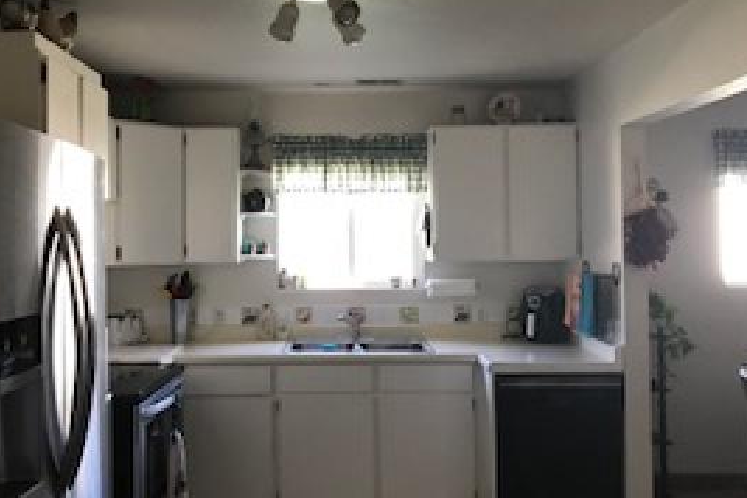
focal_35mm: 35
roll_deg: +0.9
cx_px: 329
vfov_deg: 37.8
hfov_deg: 54.3
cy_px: 231
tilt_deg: +0.2
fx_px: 726
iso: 40
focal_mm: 3.99
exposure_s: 1/20
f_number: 1.8
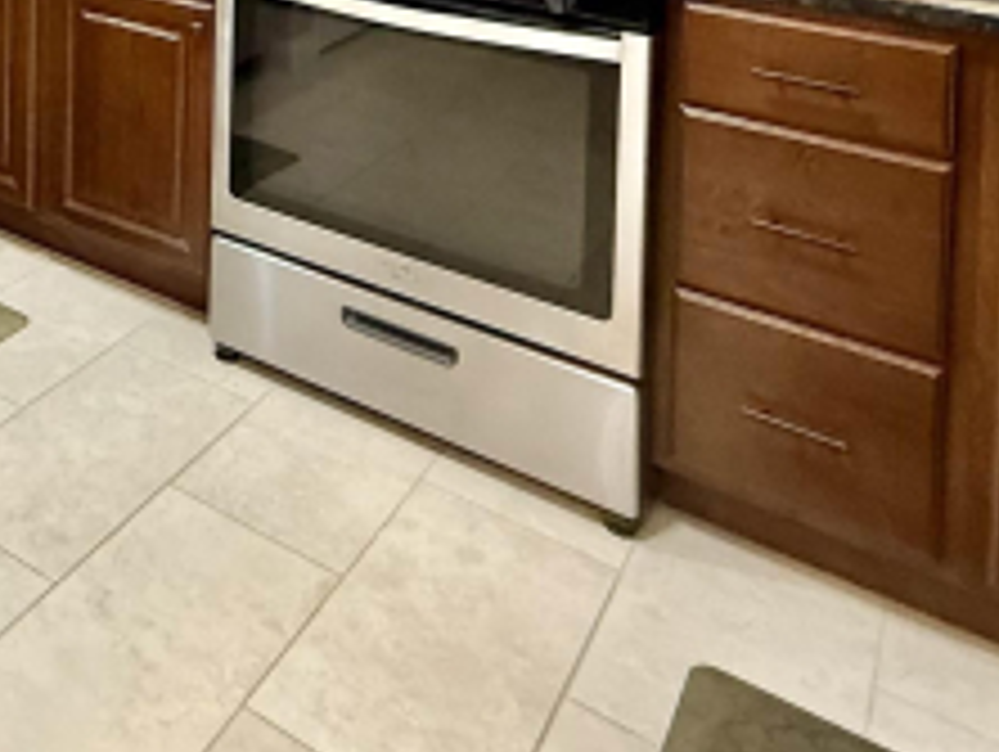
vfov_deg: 27.2
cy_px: -293
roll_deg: -1.5
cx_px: -34
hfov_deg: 38.8
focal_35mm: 42
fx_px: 1213
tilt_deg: -1.4
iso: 500
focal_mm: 2.22
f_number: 2.2
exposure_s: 1/60
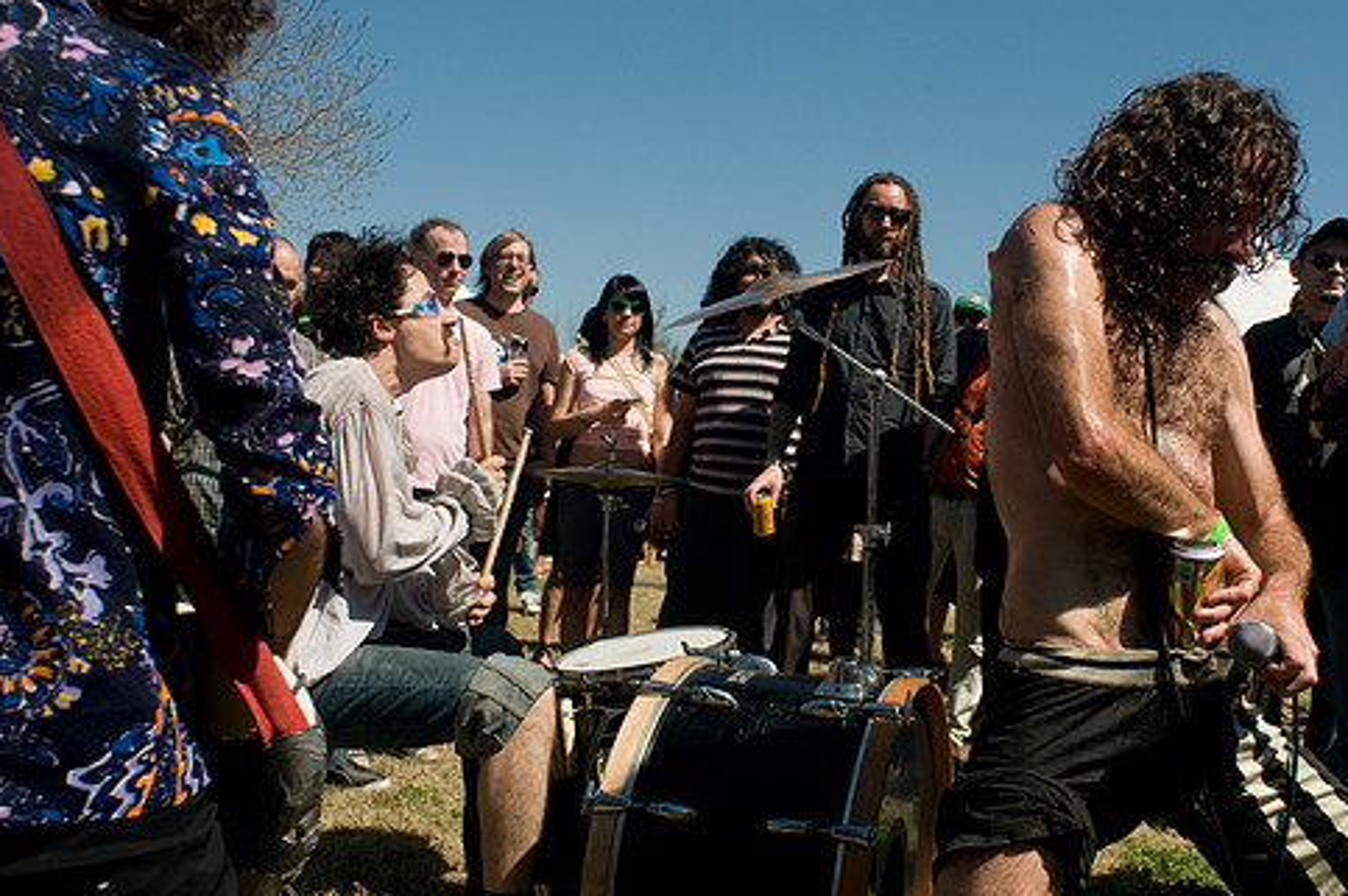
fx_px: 1347
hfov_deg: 52.9
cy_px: 456
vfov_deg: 36.8
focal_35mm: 36
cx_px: 781
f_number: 4
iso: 100
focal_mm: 20
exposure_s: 1/2500
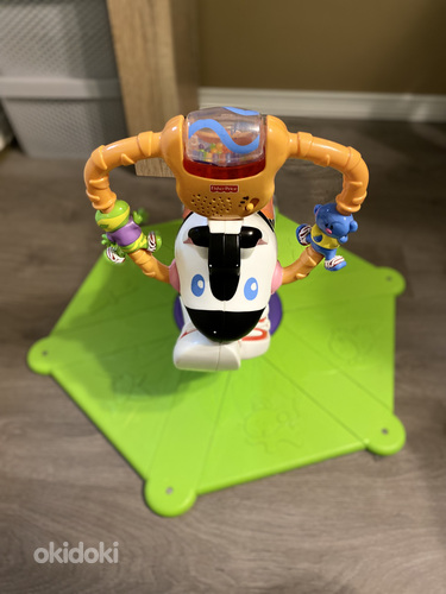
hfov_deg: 53.1
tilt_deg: -47.8
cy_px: 297
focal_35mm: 26
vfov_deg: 67.3
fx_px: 447
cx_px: 223
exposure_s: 1/33
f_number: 1.8
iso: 320
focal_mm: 4.25
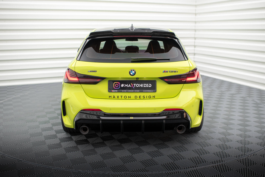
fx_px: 288
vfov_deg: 34.2
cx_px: 133
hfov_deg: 49.4
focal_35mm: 39
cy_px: 91
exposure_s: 1/125
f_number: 2.5
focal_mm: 35
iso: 500
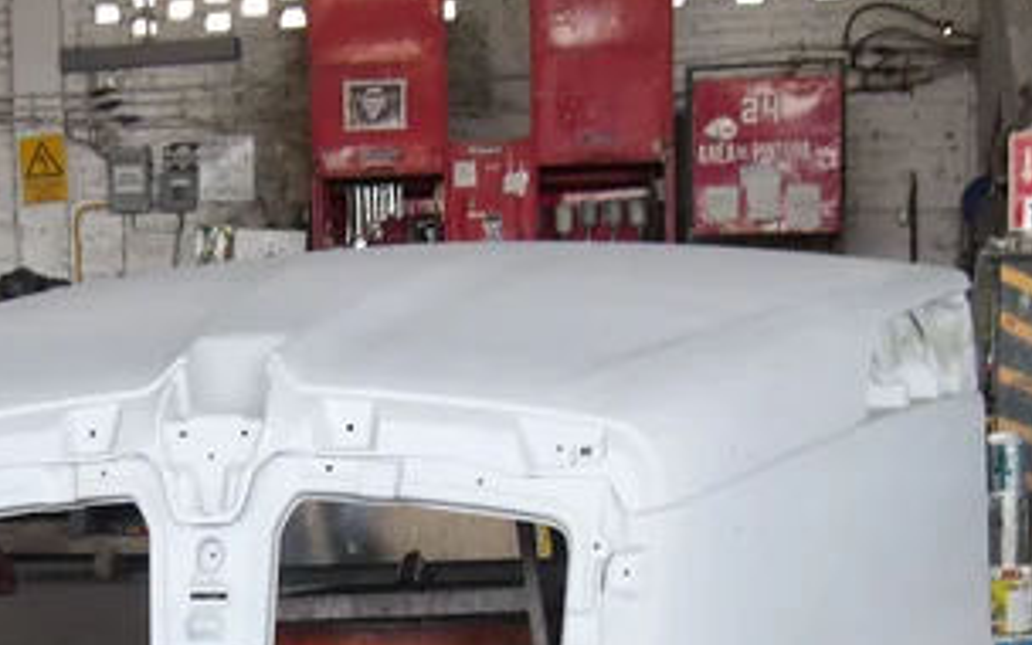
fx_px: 2475
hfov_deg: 23.4
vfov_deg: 14.5
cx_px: 299
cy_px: 693
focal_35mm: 88
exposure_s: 1/34
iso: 100
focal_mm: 7.6
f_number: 3.7
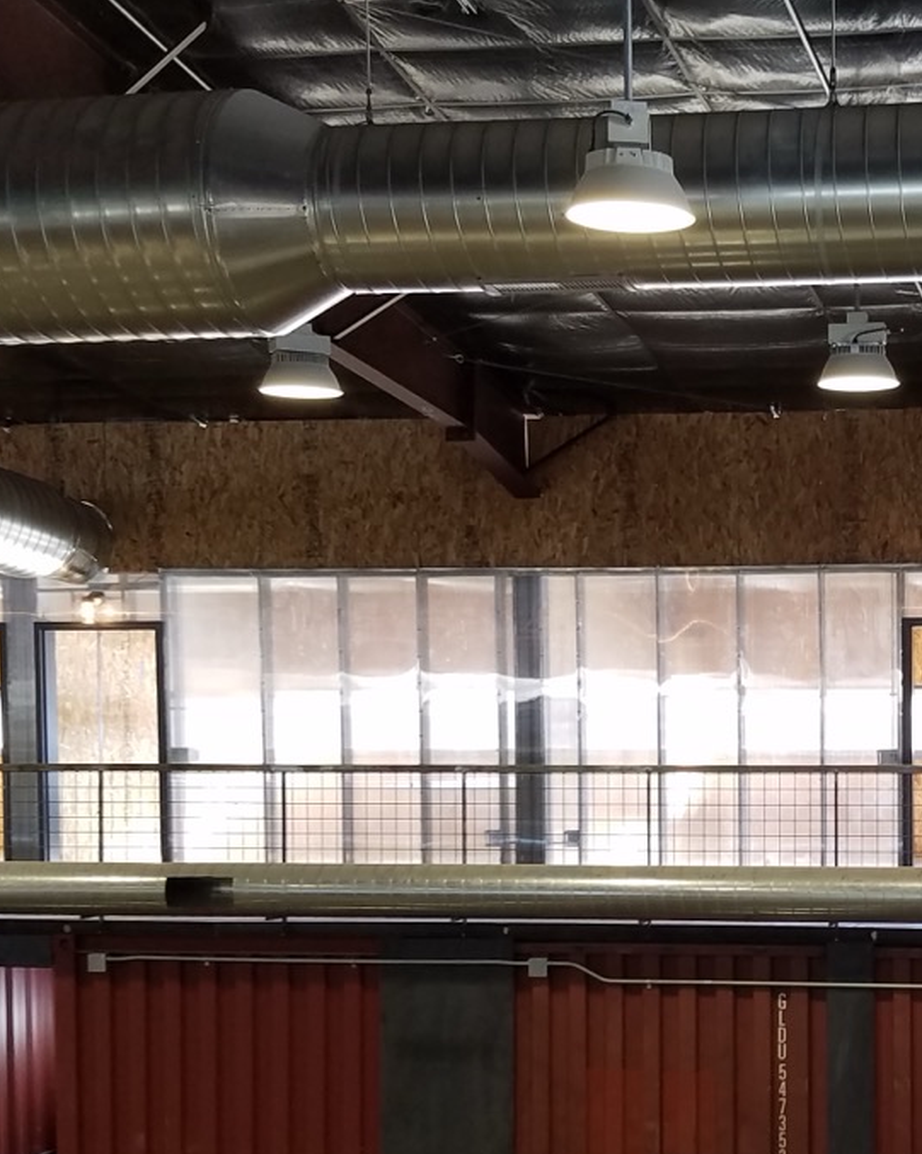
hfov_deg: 24.2
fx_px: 2048
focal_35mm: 60
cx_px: 931
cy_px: 784
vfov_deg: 31.2
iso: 80
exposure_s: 1/60
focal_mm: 4.2
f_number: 1.7
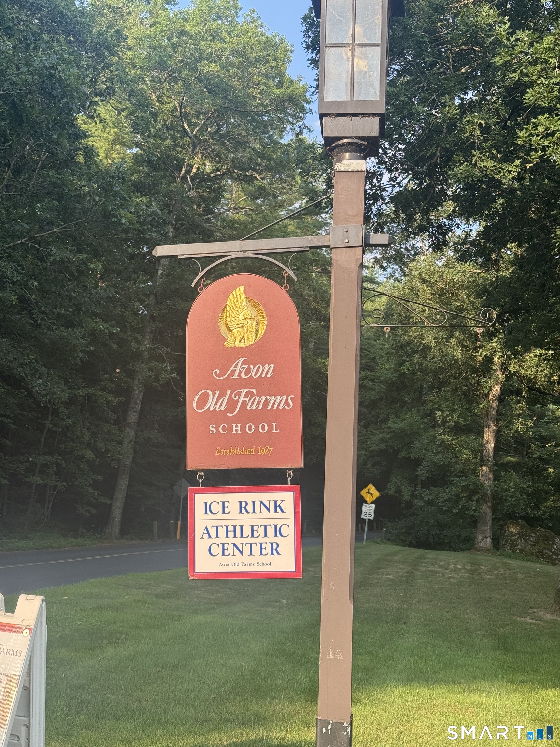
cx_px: 280
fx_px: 1035
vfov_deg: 39.7
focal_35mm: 48
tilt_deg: +6.5
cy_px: 374
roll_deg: -2.3
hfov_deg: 30.3
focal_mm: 6.76
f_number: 1.78
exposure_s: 1/876
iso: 64
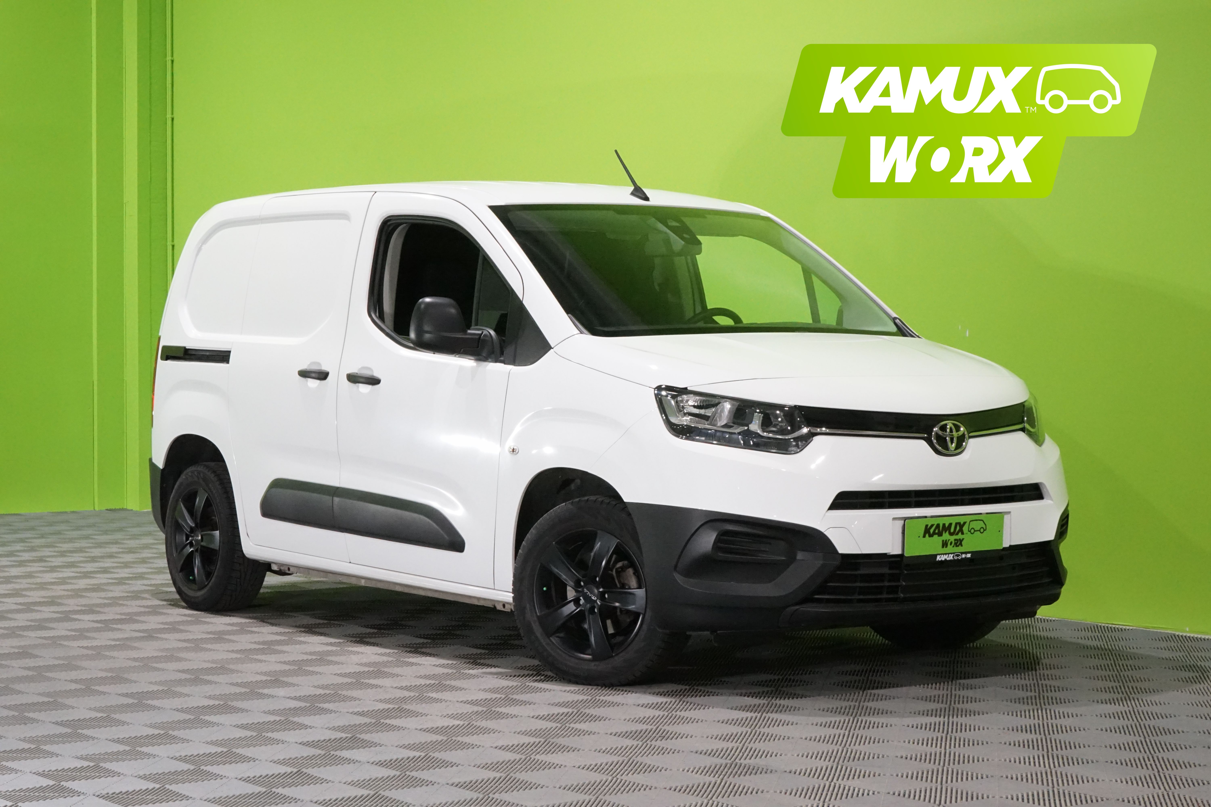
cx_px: 606
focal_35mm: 70
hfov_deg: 28.8
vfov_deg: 19.5
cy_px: 404
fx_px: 2355
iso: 6400
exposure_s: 1/20
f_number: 25
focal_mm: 70
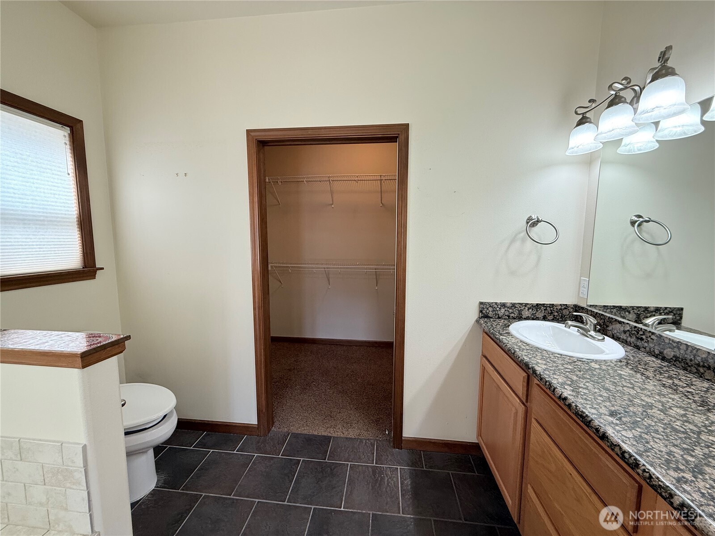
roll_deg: +0.3
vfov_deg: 85.7
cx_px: 358
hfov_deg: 102.1
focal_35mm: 14
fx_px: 289
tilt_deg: -5.1
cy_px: 268
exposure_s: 1/120
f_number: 2.2
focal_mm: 2.22
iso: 160
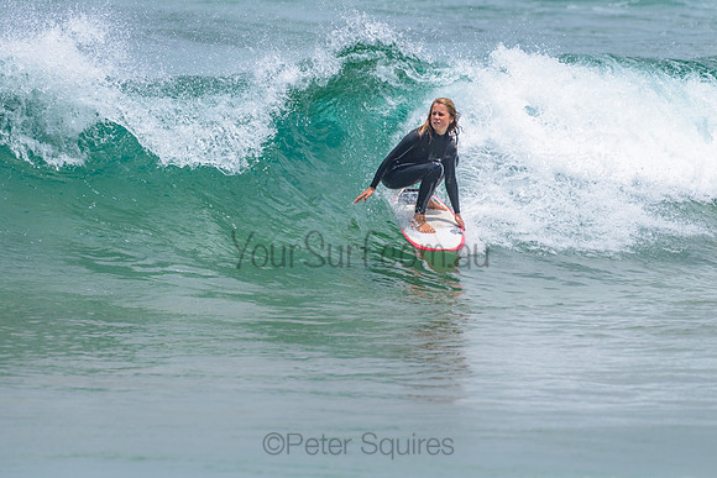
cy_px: 204
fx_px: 12206
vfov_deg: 2.2
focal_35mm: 613
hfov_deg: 3.4
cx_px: 355
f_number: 5.6
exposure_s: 1/2000
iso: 180
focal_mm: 500
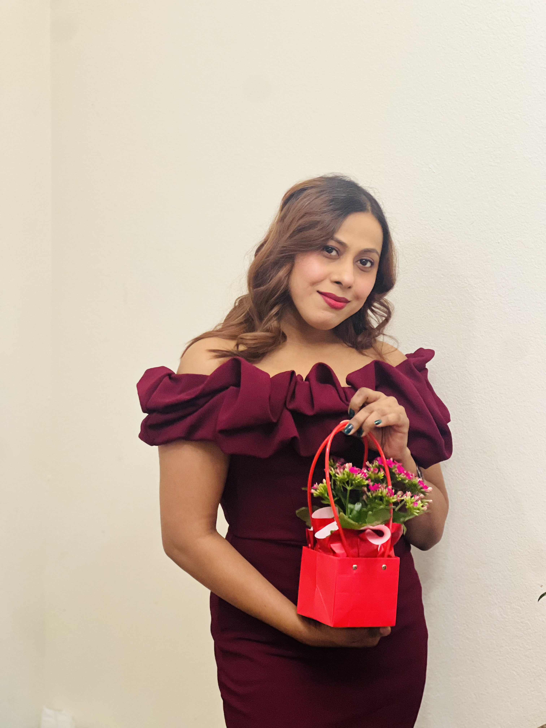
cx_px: 273
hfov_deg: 19.1
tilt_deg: -4.5
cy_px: 364
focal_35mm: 77
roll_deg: -0.7
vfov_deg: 25.3
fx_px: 1619
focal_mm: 9
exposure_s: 1/30
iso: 400
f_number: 2.8
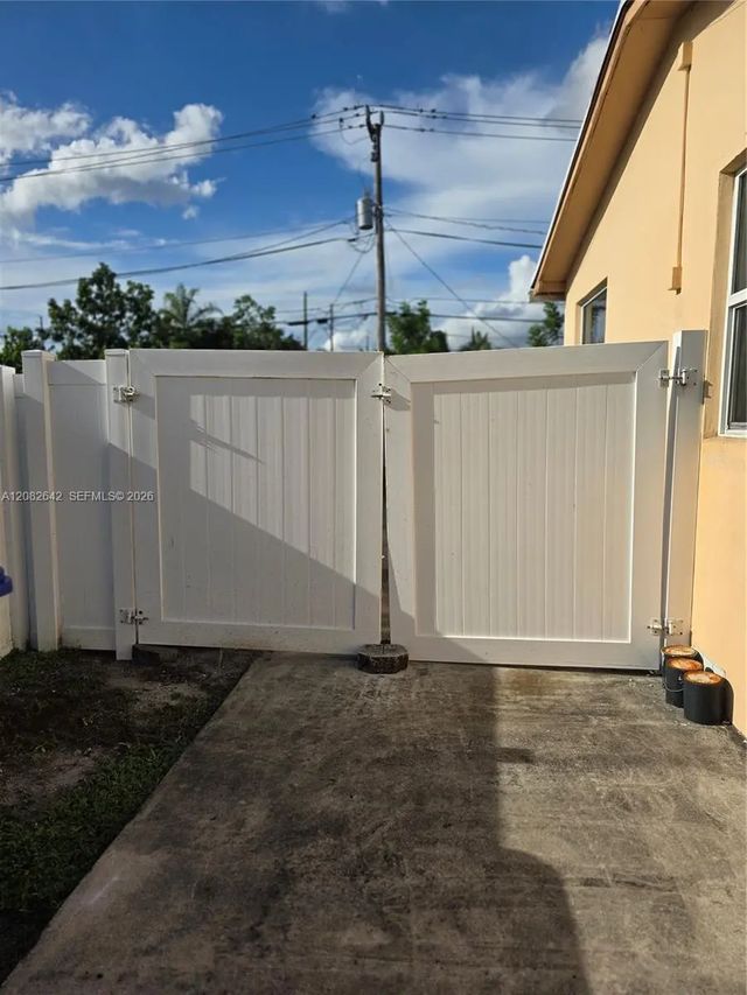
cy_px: 498
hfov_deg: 58.9
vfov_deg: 73.9
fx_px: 662
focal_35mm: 23
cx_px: 374
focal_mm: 6.3
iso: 12
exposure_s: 1/1238
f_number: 1.7
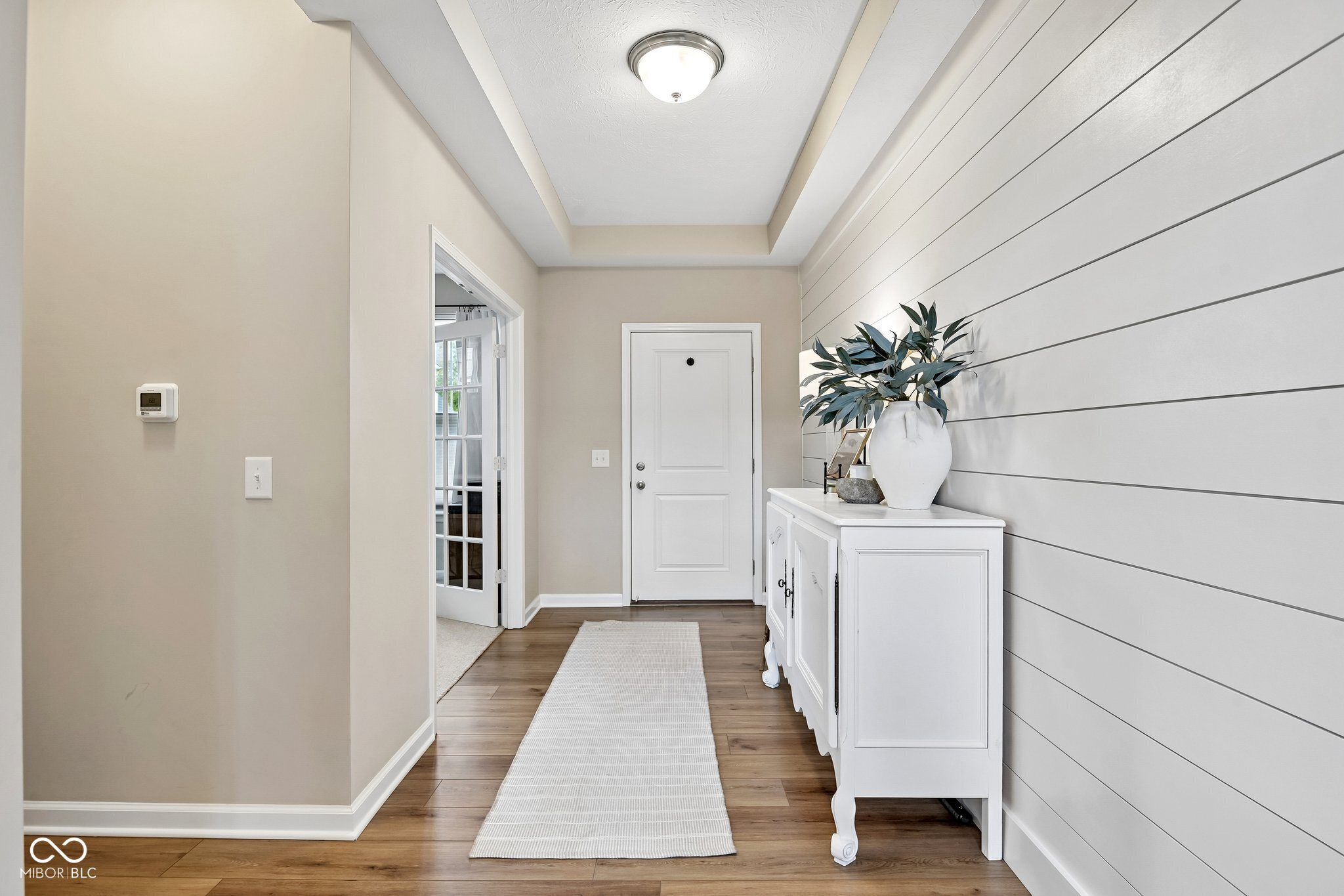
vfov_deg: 73.7
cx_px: 672
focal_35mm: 16
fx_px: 597
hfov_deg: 96.7
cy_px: 448
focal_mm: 16
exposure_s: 1/15
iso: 320
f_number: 8
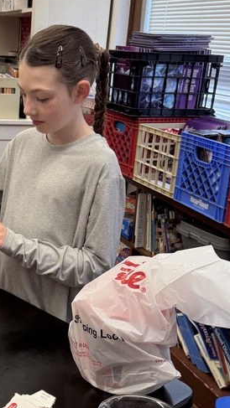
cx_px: 8
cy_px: 242
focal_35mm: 55
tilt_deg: -20.6
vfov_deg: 37.7
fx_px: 596
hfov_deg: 21.2
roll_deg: -2.4
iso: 200
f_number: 1.78
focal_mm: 6.76
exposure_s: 1/120
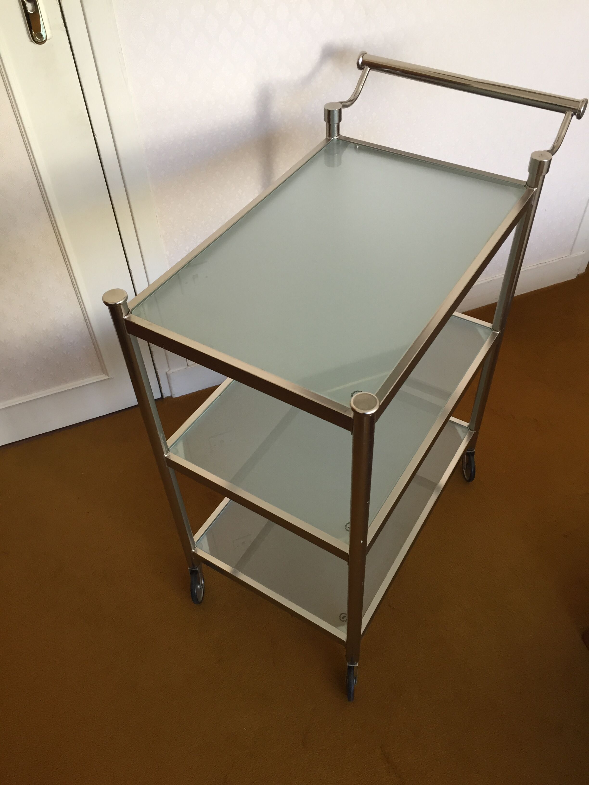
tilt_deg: -47.5
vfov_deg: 61.7
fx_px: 658
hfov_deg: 48.2
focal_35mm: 29
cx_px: 294
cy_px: 392
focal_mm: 4.15
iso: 100
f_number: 2.2
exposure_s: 1/33
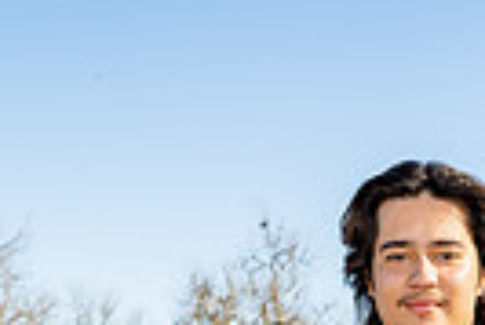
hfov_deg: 17.0
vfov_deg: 10.2
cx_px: 456
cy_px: 767
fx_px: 1591
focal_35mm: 118
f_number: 5.6
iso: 100
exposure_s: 1/250
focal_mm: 35
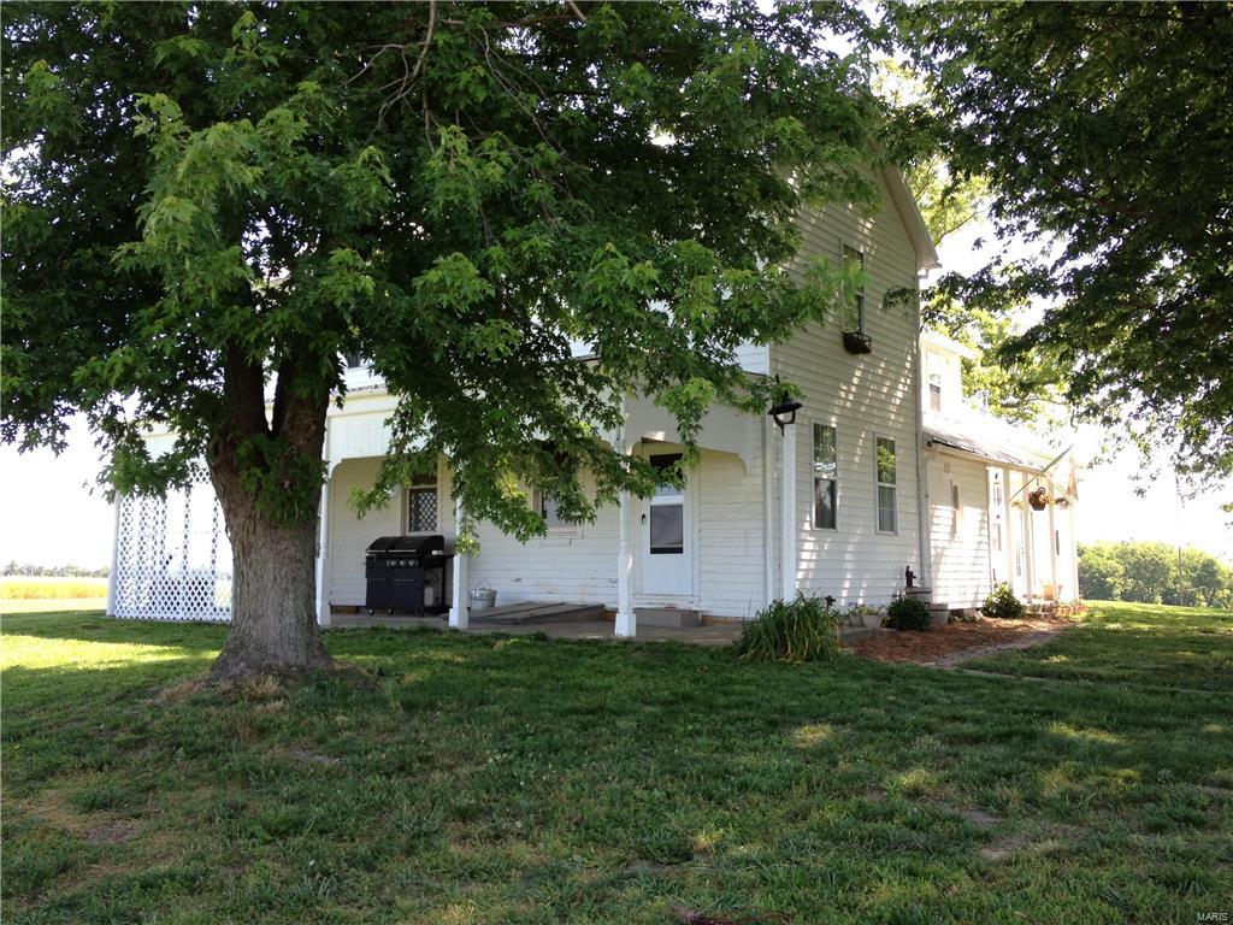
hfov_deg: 52.6
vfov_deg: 40.7
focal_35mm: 35
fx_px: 1247
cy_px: 462
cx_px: 616
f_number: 2.4
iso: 64
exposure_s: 1/216
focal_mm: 4.28
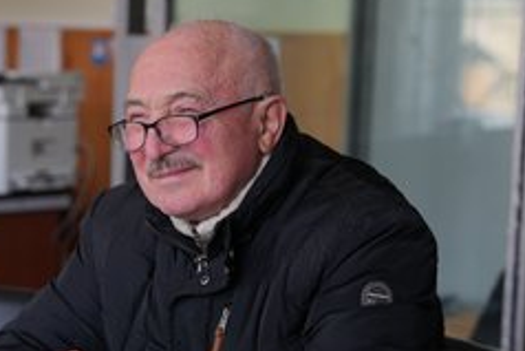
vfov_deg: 15.3
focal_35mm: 89
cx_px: 128
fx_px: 1299
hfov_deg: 22.6
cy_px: 244
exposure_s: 1/50
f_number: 2.8
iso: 80
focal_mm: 53
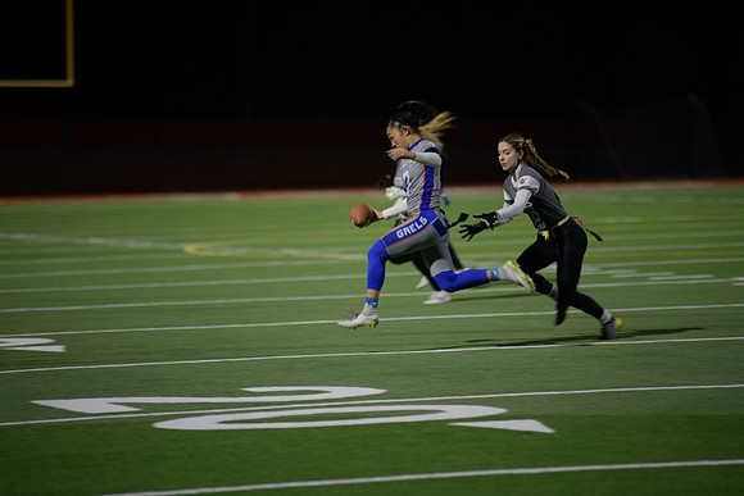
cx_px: 372
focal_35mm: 200
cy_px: 248
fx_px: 4134
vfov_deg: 6.9
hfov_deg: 10.3
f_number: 2.8
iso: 560
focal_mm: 200
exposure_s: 1/200
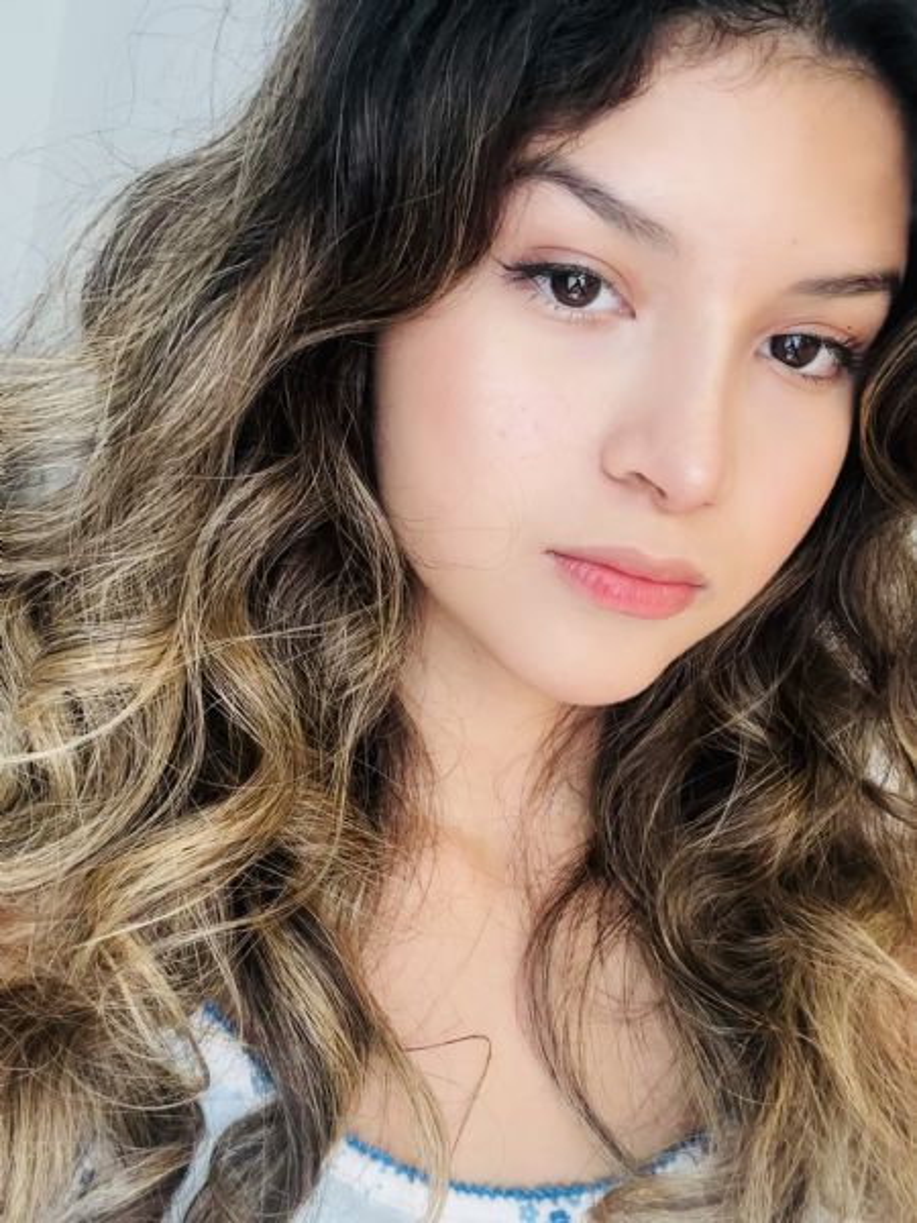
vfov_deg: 60.0
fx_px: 1060
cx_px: 458
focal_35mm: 30
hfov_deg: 46.8
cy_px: 612
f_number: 1.9
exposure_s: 1/121
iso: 50
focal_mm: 2.69
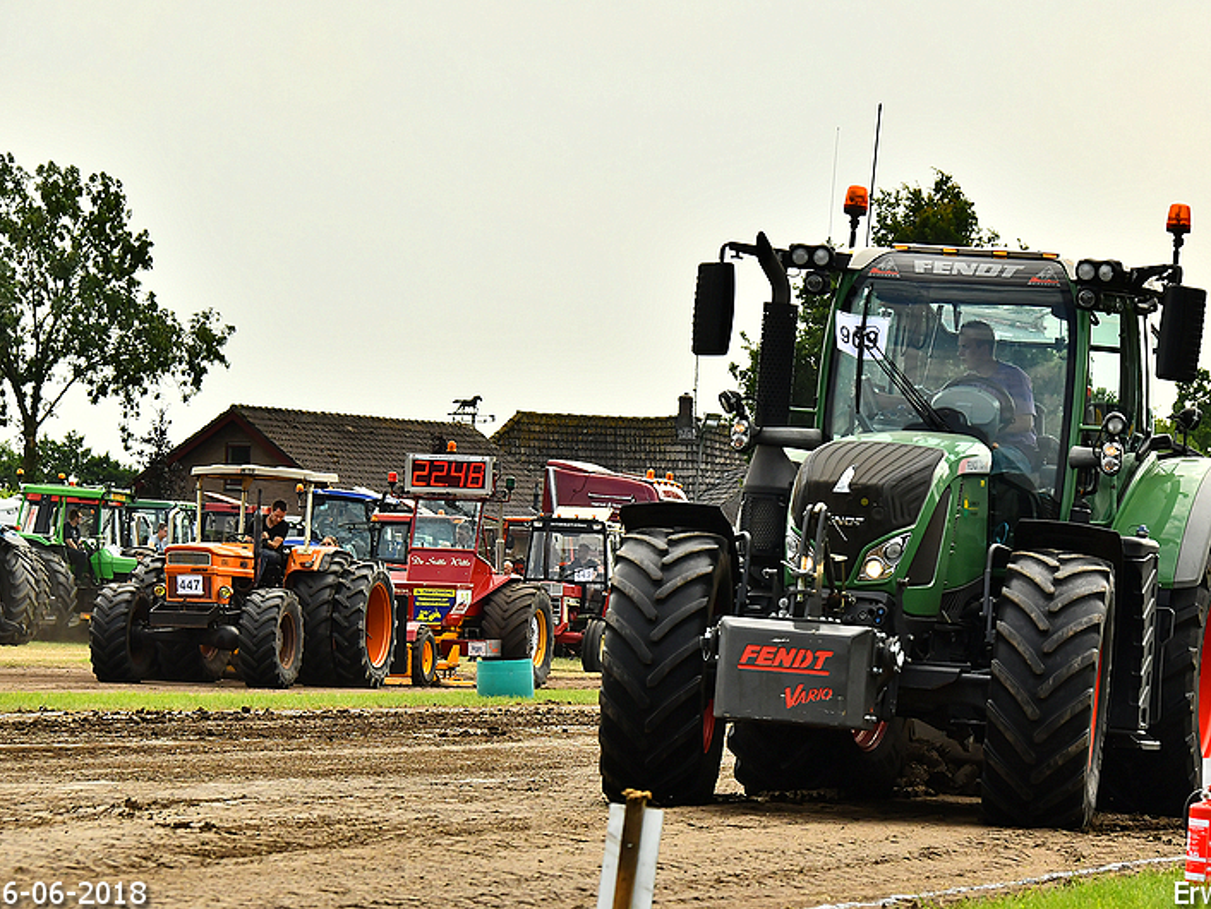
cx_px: 660
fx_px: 6859
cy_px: 454
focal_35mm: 196
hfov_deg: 10.1
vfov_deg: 7.6
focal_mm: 120
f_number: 9
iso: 500
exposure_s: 1/1250
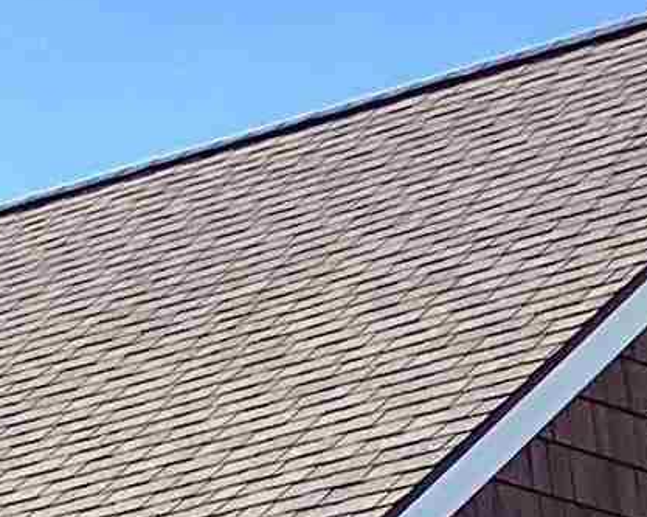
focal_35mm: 223
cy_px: 1404
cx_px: -1241
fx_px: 4267
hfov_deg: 7.7
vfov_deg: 6.5
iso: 25
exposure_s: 1/637
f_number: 2.4
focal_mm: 3.3
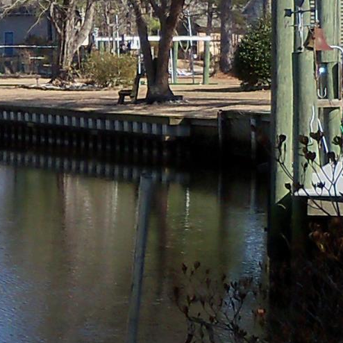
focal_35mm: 188
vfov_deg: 9.3
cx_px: -241
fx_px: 2108
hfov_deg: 9.0
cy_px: 110
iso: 64
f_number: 3.5
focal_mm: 6.2
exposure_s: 1/500
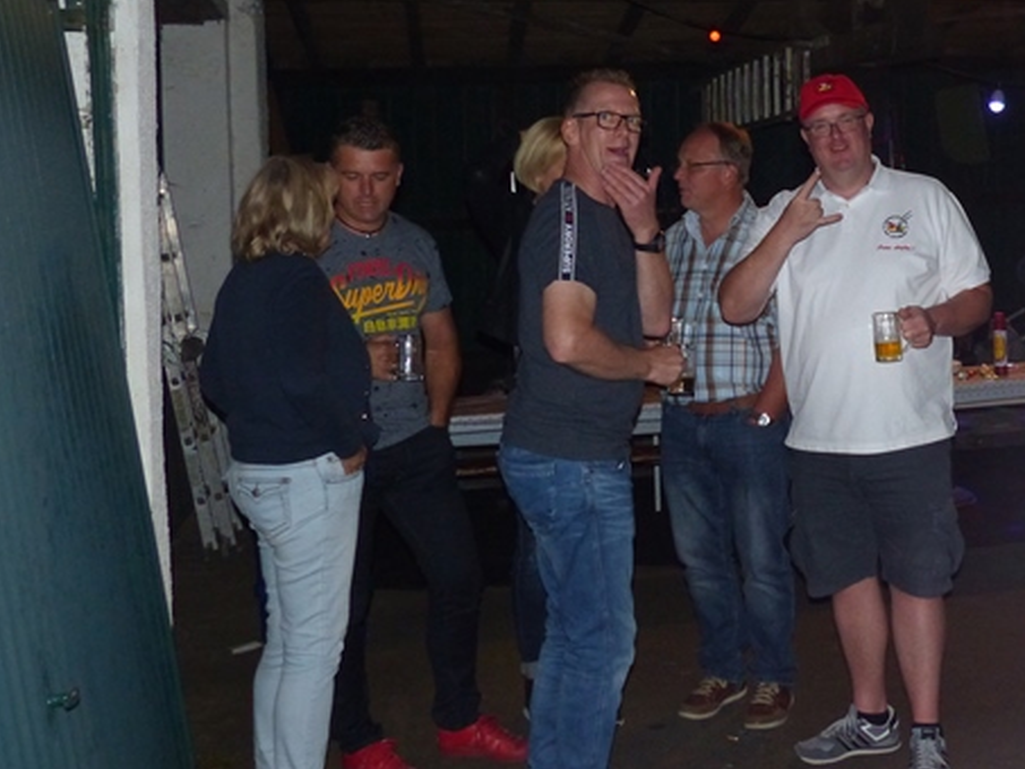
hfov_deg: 36.6
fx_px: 1511
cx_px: 774
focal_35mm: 51
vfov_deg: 28.5
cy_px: 282
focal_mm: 5.9
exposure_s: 1/60
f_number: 2.8
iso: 400
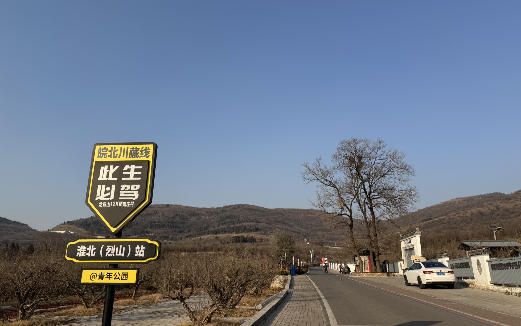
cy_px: 156
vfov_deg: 47.6
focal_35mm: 26
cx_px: 264
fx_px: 369
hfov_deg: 70.4
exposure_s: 1/4310
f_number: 1.78
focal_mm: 6.76
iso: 80
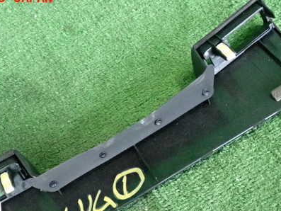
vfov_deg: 23.5
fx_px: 503
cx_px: 136
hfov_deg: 31.2
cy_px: 148
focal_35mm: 62
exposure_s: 1/125
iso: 3200
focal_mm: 7.31
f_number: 2.8
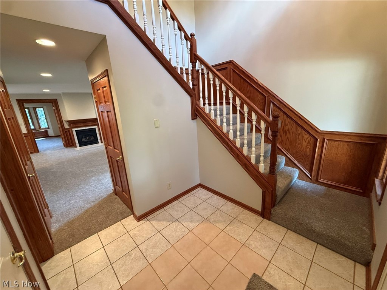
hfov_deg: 102.1
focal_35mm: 14
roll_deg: +3.0
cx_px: 194
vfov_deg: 85.7
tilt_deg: -15.8
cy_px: 145
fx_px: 157
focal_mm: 2.22
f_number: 2.2
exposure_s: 1/60
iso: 500
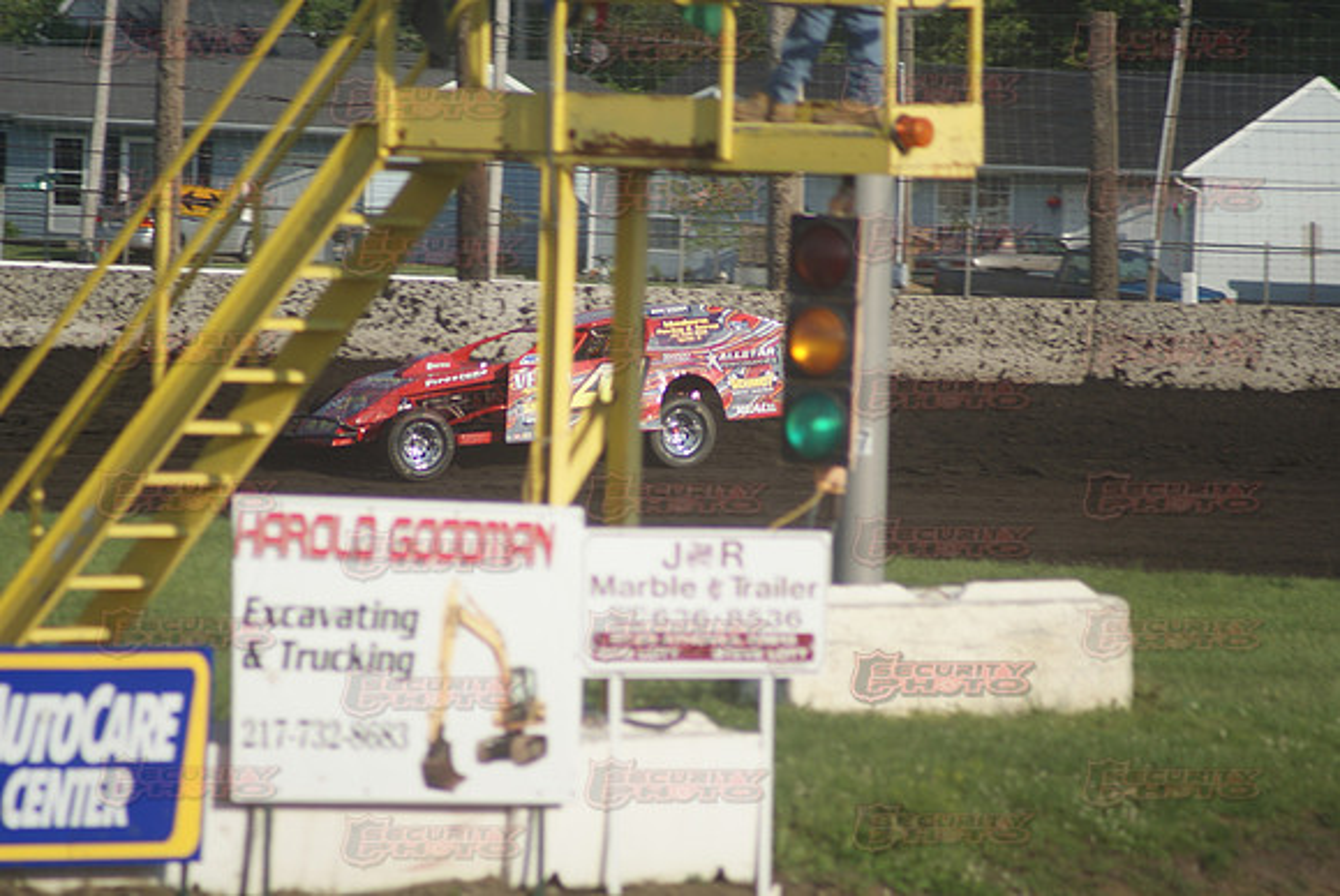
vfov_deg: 3.1
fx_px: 16766
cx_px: 670
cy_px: 448
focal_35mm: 450
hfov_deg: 4.6
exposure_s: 1/500
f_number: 5.6
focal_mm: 300
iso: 125
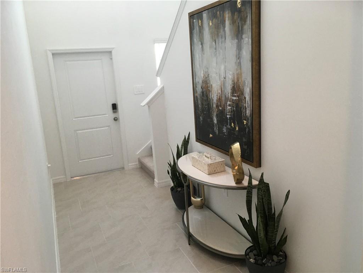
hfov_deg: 61.7
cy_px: 136
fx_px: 304
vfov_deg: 48.2
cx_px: 182
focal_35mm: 29
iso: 40
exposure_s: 1/30
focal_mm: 4.15
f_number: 2.2
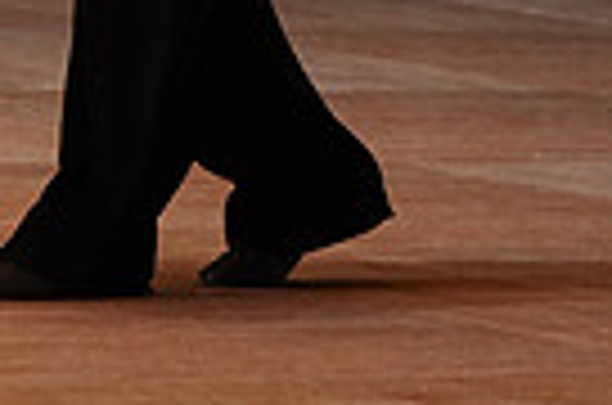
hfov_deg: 4.6
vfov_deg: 3.0
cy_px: -626
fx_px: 7615
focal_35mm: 449
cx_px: -178
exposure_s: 1/200
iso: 2000
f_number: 4
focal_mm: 105
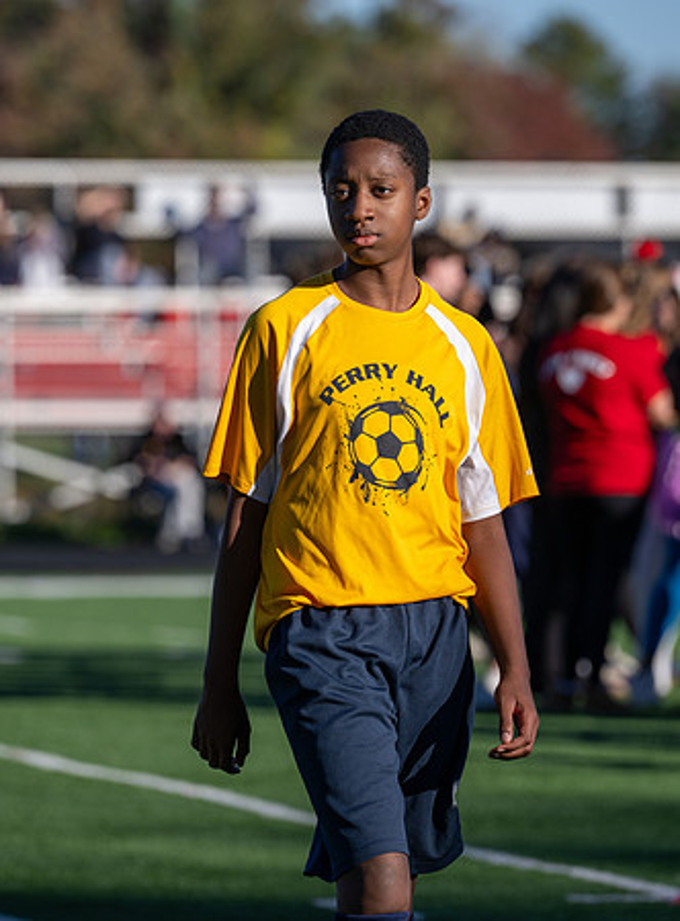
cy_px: 453
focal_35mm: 301
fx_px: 7976
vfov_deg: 6.6
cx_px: 290
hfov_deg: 4.9
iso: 64
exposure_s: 1/1600
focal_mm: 200
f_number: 4
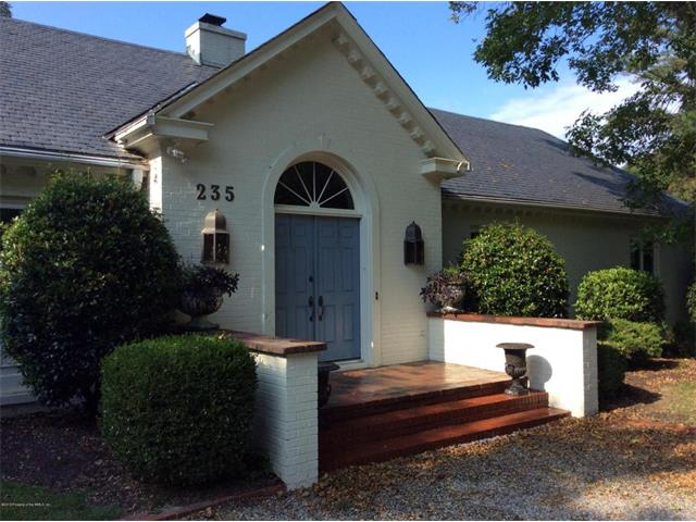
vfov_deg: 42.9
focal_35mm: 33
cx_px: 348
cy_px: 261
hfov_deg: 55.4
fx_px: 664
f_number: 2.4
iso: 32
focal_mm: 3.3
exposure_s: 1/752
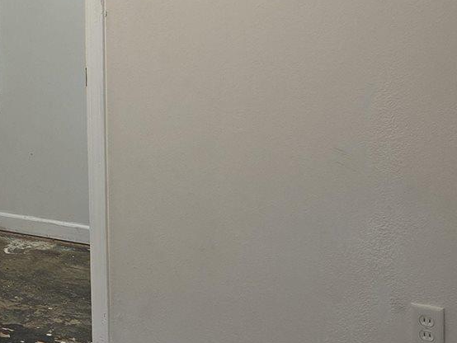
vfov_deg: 17.2
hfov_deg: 20.6
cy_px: 68
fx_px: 1123
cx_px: -163
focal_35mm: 85
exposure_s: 1/24
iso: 500
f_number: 1.8
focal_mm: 5.4
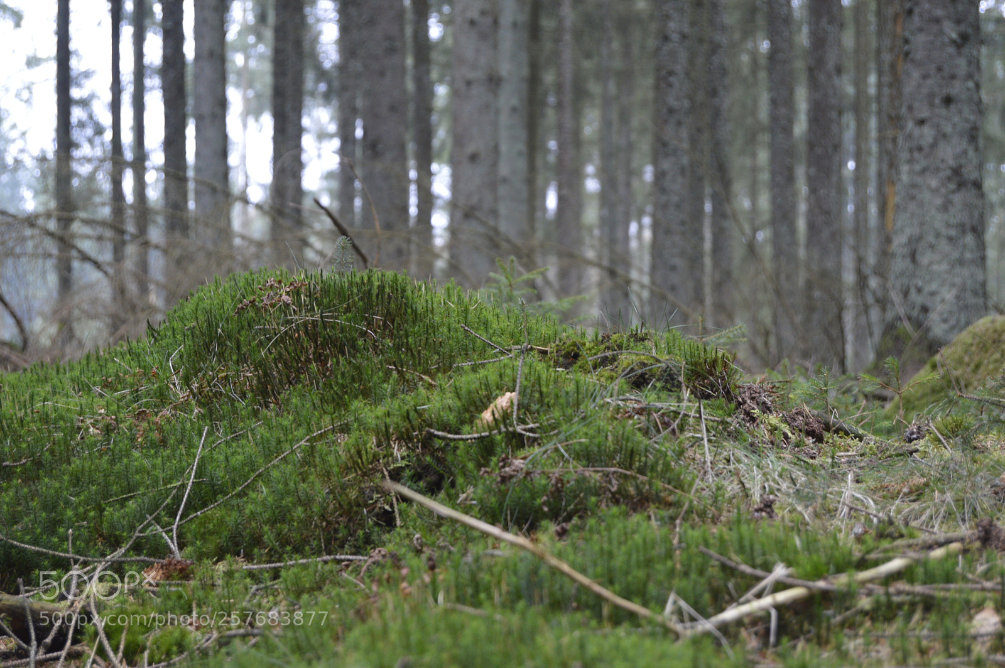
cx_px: 502
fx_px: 2301
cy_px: 334
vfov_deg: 16.5
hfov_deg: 24.6
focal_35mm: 82
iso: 720
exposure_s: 1/60
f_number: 5.6
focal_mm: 55
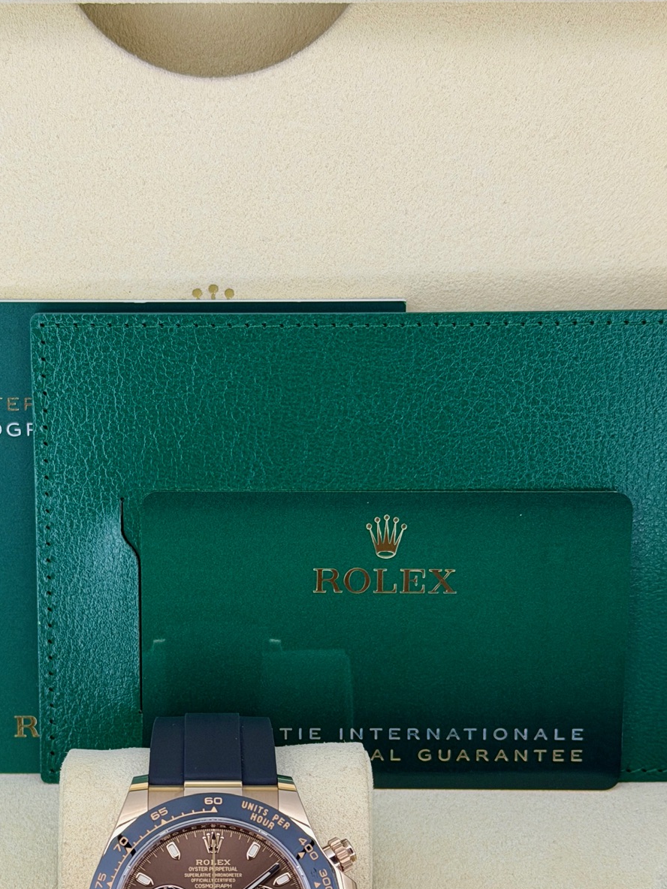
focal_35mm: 83
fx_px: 2132
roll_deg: +0.0
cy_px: 663
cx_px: 216
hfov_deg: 17.7
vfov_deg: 23.3
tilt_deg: -27.6
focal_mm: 6.76
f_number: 1.78
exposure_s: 1/147
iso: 50
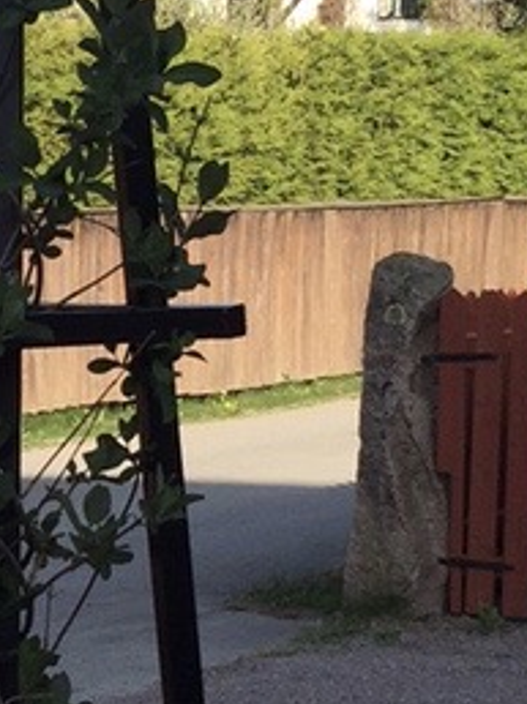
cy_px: 442
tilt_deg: -5.8
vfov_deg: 13.7
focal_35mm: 144
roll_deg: +0.6
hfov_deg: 10.2
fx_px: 2928
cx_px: -5
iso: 32
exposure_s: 1/1199
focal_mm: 4.15
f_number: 2.2
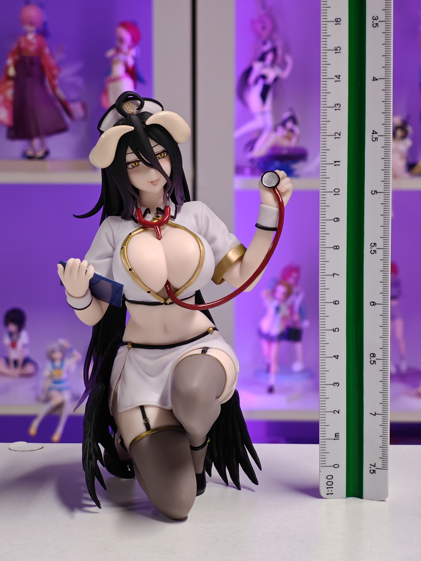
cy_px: 280
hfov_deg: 18.4
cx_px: 210
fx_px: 1297
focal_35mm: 80
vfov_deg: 24.4
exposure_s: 1/20.4
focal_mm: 7.48
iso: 400
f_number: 2.4
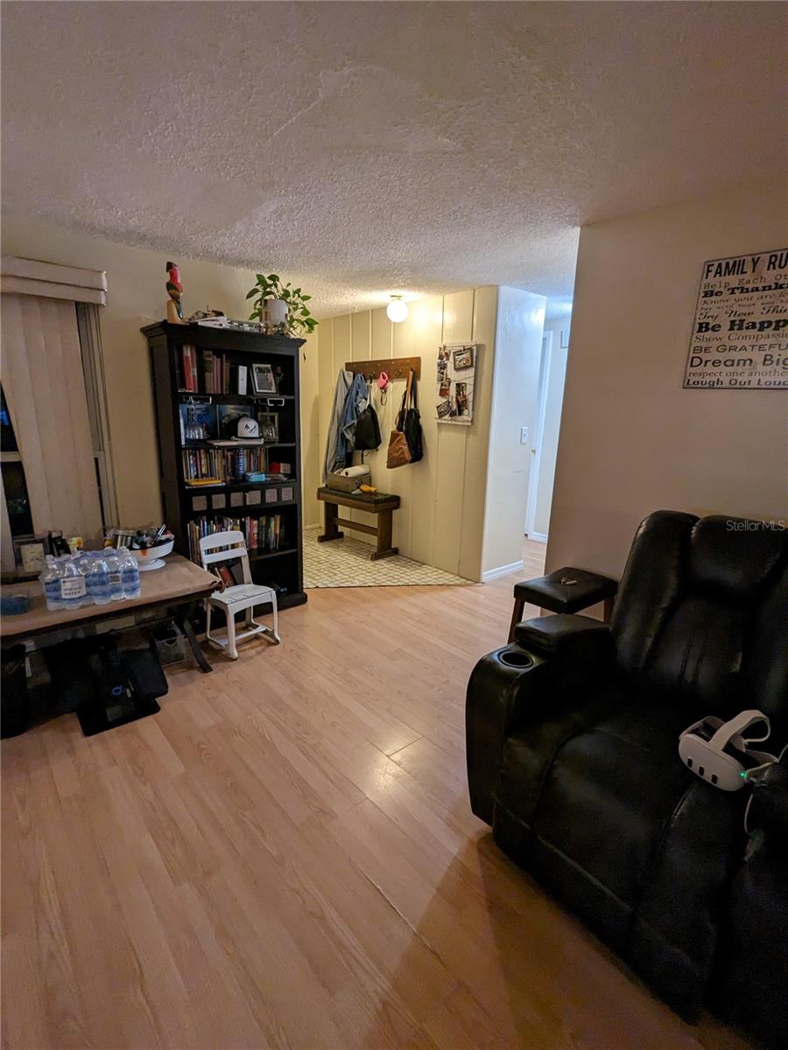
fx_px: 486
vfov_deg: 94.5
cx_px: 394
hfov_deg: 78.1
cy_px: 525
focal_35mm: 16
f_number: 2.2
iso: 140
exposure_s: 1/24
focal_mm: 2.35
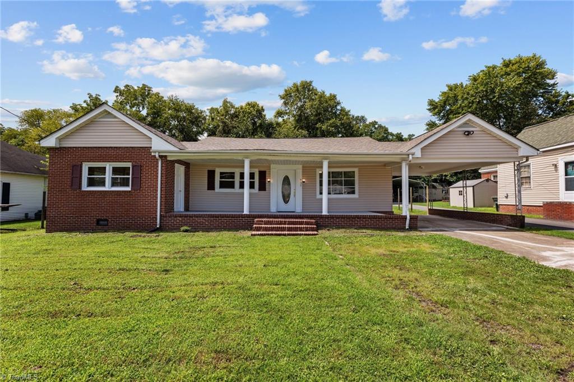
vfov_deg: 77.2
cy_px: 191
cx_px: 287
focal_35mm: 15
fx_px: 239
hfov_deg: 100.4
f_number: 8
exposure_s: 1/400
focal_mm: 15
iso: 200
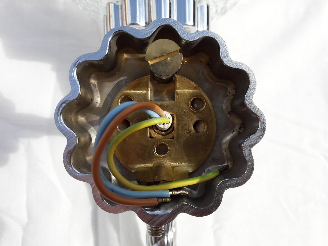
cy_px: 123
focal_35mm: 28
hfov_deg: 63.4
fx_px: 265
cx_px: 164
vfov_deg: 49.7
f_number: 1.9
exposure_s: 1/984
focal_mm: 3.7
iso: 40
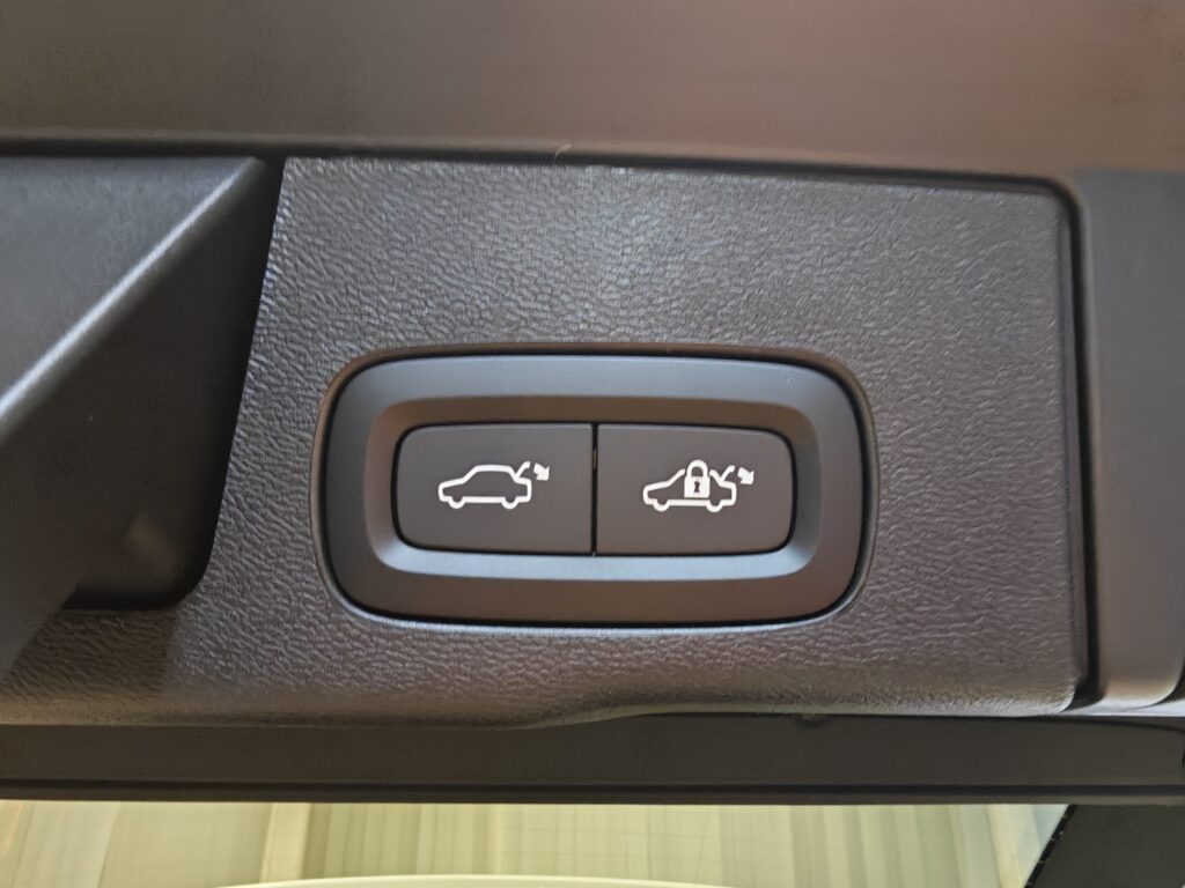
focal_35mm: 23
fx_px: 787
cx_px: 592
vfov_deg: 58.9
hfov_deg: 73.9
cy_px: 444
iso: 400
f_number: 2
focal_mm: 1.82
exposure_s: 1/25
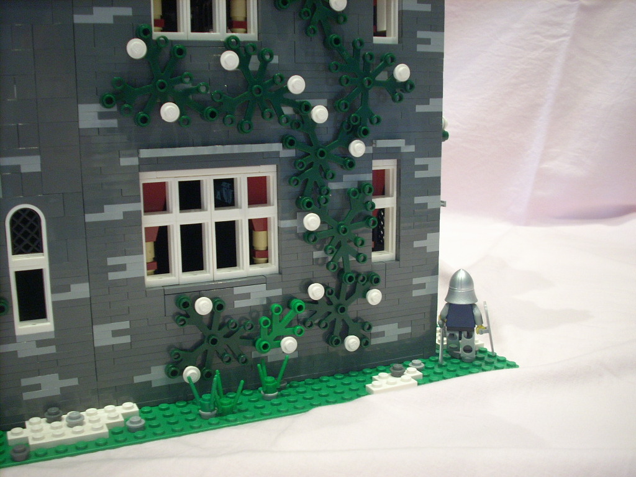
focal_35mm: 37
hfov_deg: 50.1
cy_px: 238
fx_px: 680
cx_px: 318
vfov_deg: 38.7
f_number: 2.8
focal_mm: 6.2
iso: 200
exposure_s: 1/9.5
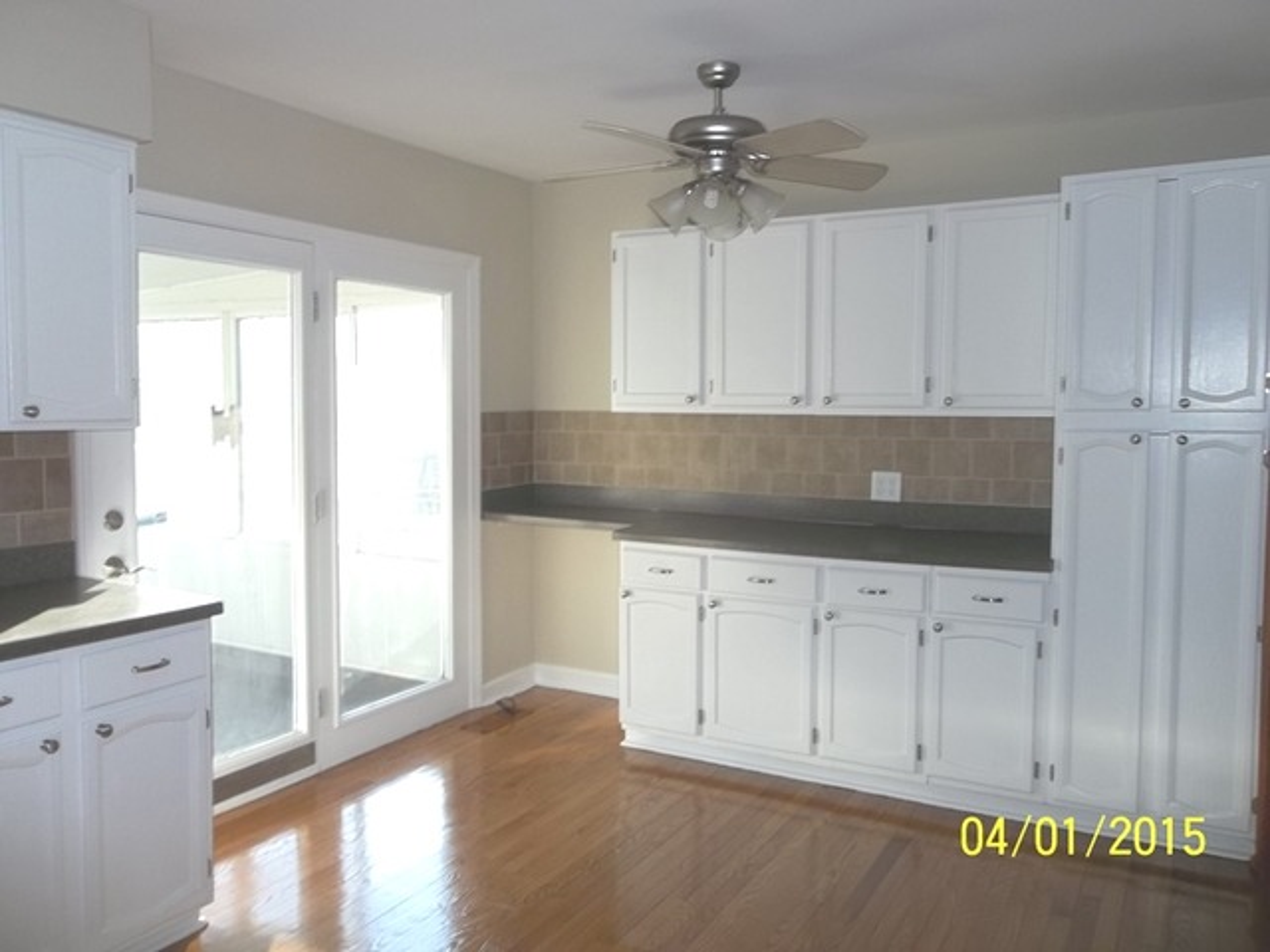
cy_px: 476
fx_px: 991
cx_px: 635
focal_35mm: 27
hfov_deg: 65.3
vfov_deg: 51.4
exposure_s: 1/60
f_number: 3.5
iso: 80
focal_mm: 4.9
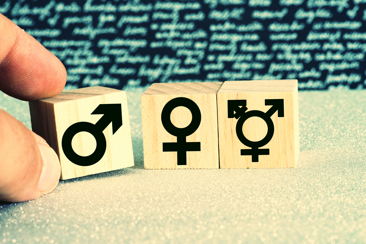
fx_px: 1017
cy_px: 122
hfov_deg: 20.4
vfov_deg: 13.7
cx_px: 183
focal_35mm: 100
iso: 1250
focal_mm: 100
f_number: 29
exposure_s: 1/80
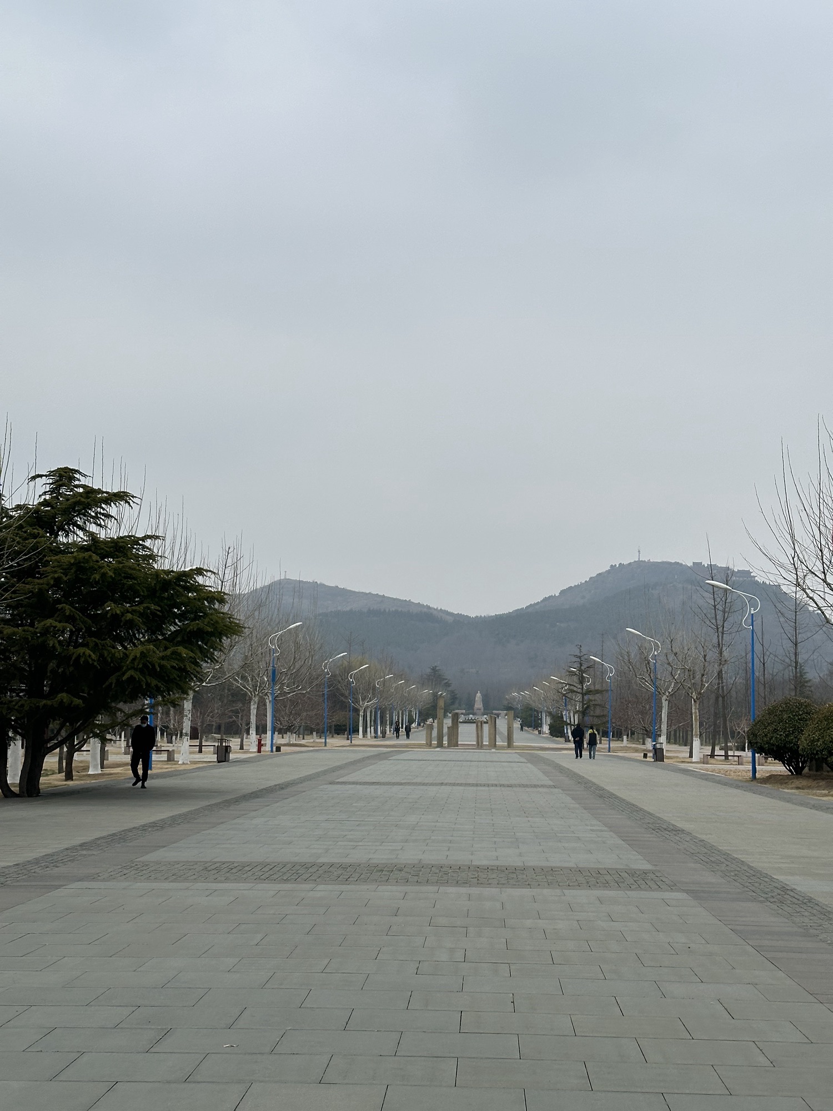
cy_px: 556
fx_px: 1540
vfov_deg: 39.7
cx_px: 416
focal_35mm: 48
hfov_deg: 30.3
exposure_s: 1/2469
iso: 64
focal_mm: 6.86
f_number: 1.78
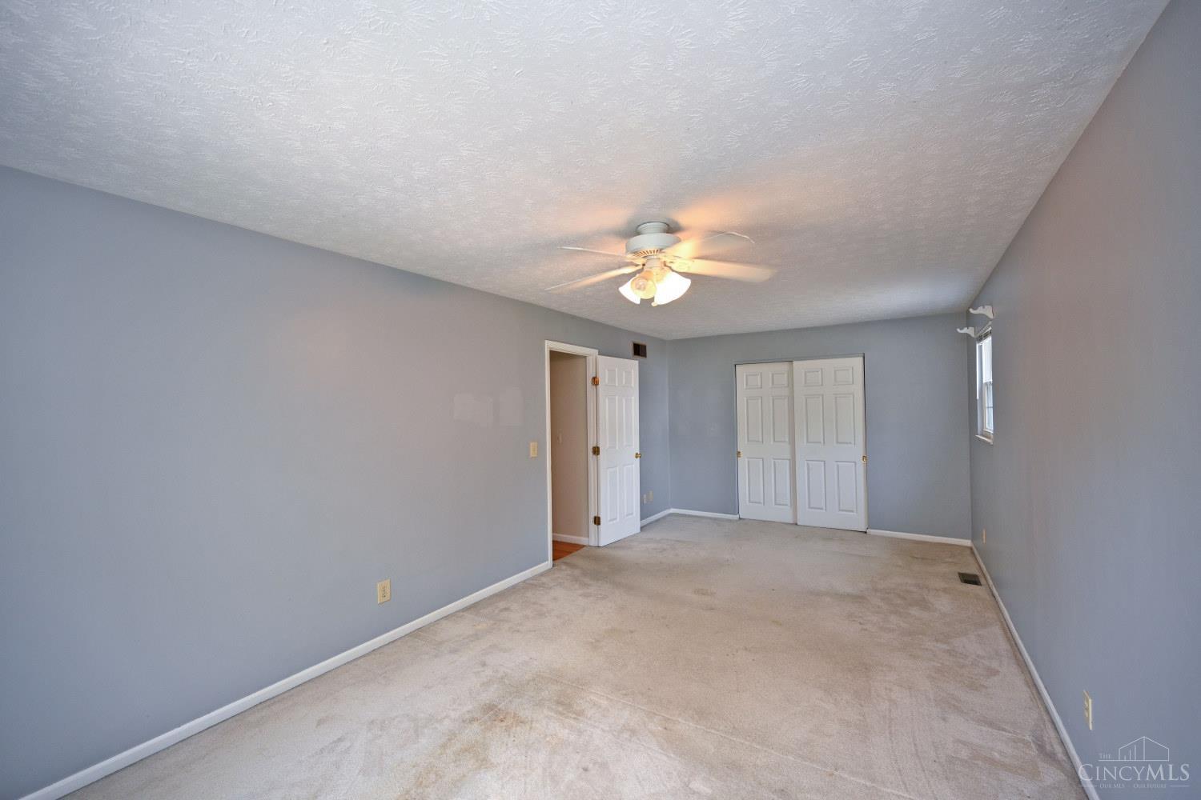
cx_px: 600
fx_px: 467
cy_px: 400
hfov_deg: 104.3
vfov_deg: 81.2
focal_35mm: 14
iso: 320
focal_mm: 14
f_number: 4
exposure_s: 1/60
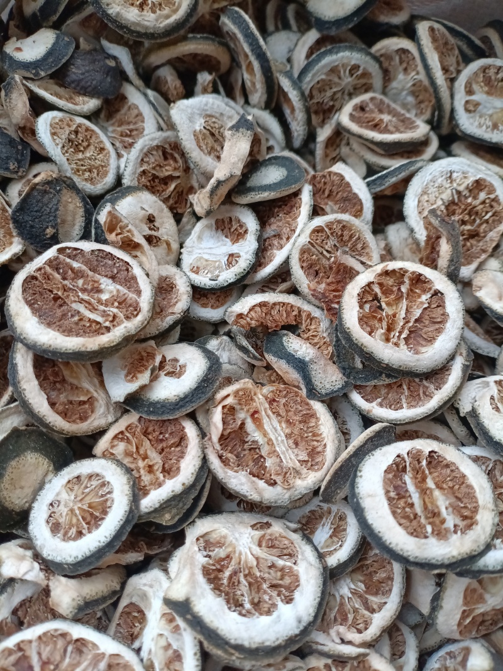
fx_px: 504
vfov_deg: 67.3
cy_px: 336
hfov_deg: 53.1
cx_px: 252
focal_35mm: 26
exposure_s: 1/120
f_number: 1.8
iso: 167
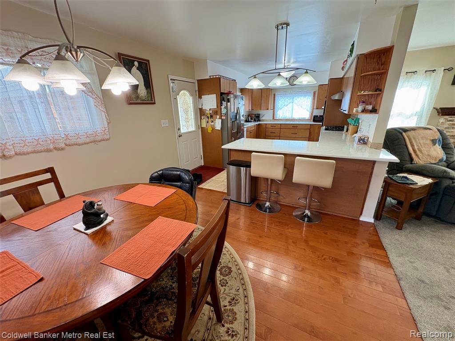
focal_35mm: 14
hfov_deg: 102.1
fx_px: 184
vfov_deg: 85.7
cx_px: 228
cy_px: 170
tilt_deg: -17.5
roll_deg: +2.5
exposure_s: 1/120
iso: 200
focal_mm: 2.22
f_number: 2.2
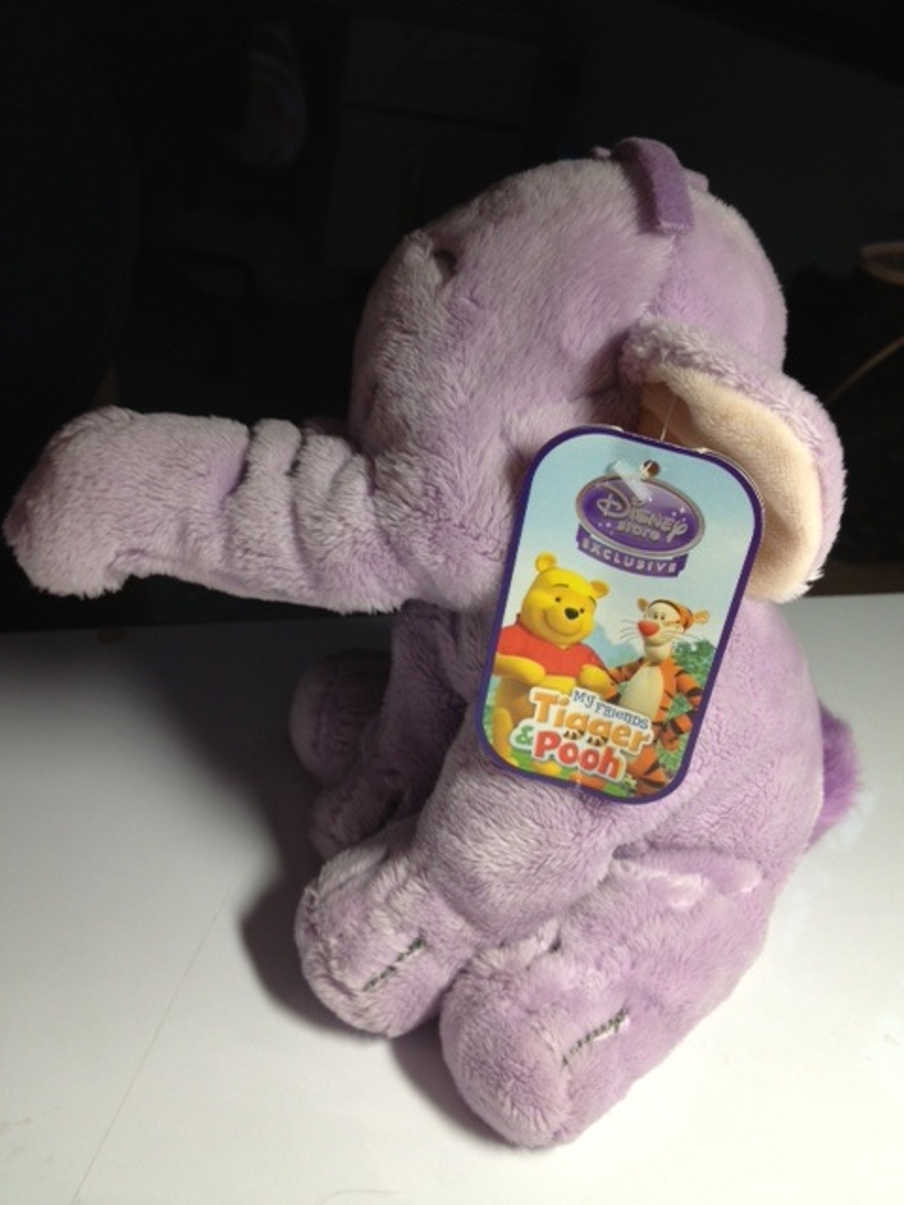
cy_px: 602
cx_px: 452
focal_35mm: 35
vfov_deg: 52.6
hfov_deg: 40.7
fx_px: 1219
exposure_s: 1/30
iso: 64
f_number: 2.4
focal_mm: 4.28
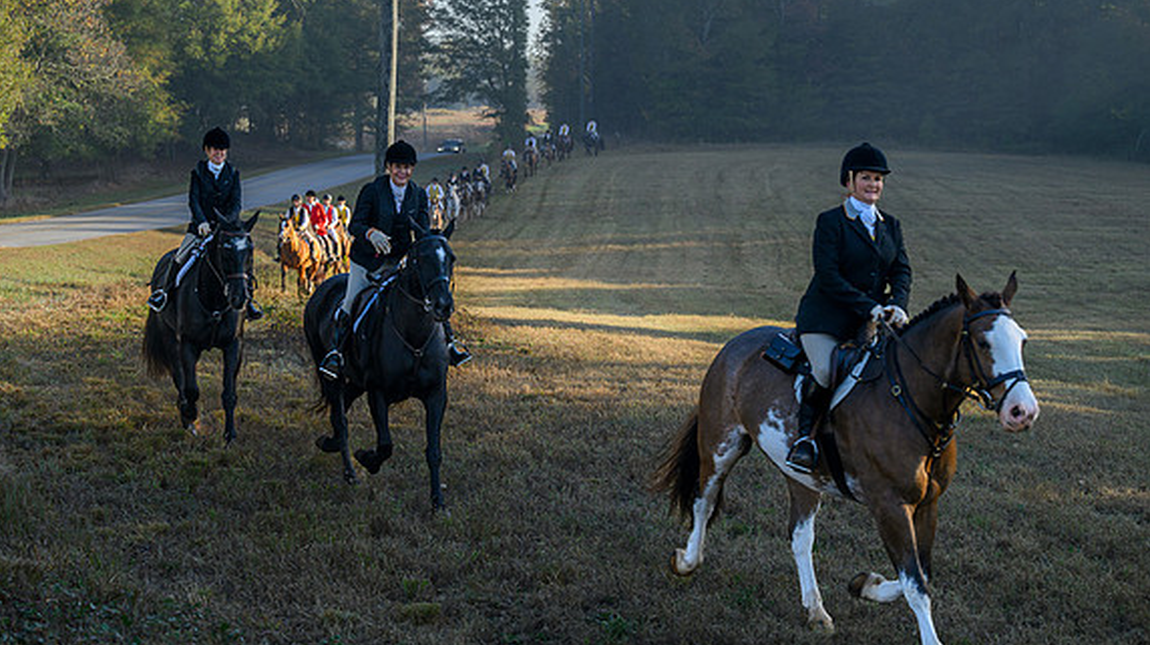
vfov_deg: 14.2
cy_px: 254
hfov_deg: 25.0
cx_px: 522
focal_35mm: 85
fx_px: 2590
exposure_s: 1/400
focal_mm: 74
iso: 450
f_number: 4
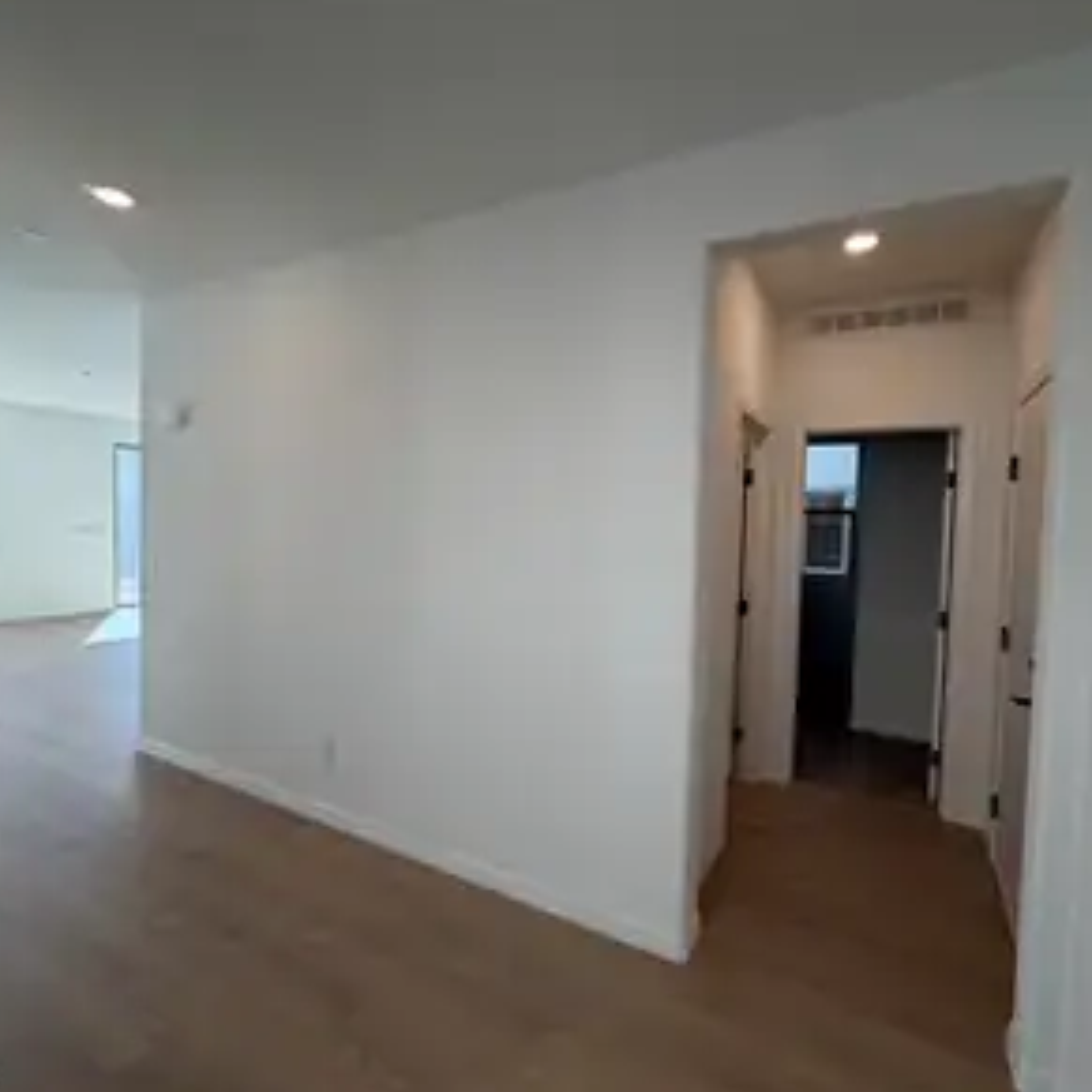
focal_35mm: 17
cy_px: 537
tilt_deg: -2.8
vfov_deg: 84.0
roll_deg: -2.0
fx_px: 607
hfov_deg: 83.8
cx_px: 585
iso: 64
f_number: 2.2
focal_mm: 2.22
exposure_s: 1/120
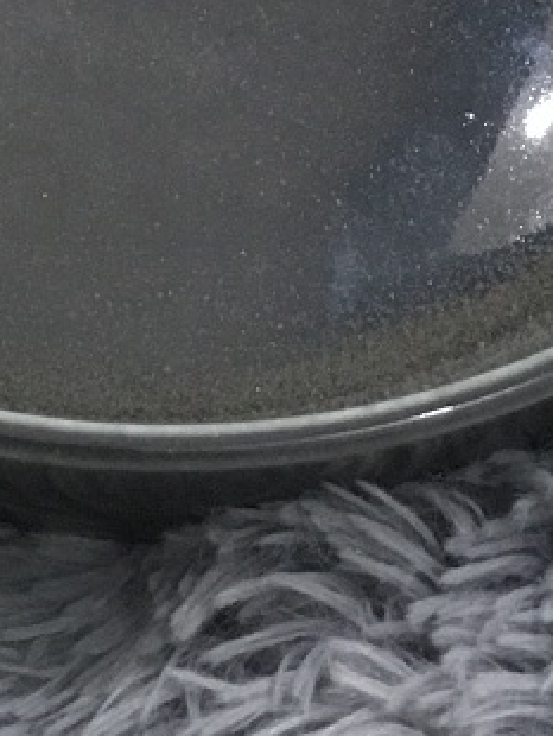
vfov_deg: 15.1
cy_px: -408
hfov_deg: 12.3
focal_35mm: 120
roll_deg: +1.8
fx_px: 2553
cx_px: 169
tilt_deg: -19.6
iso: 160
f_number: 2.4
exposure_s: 1/33
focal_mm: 3.3
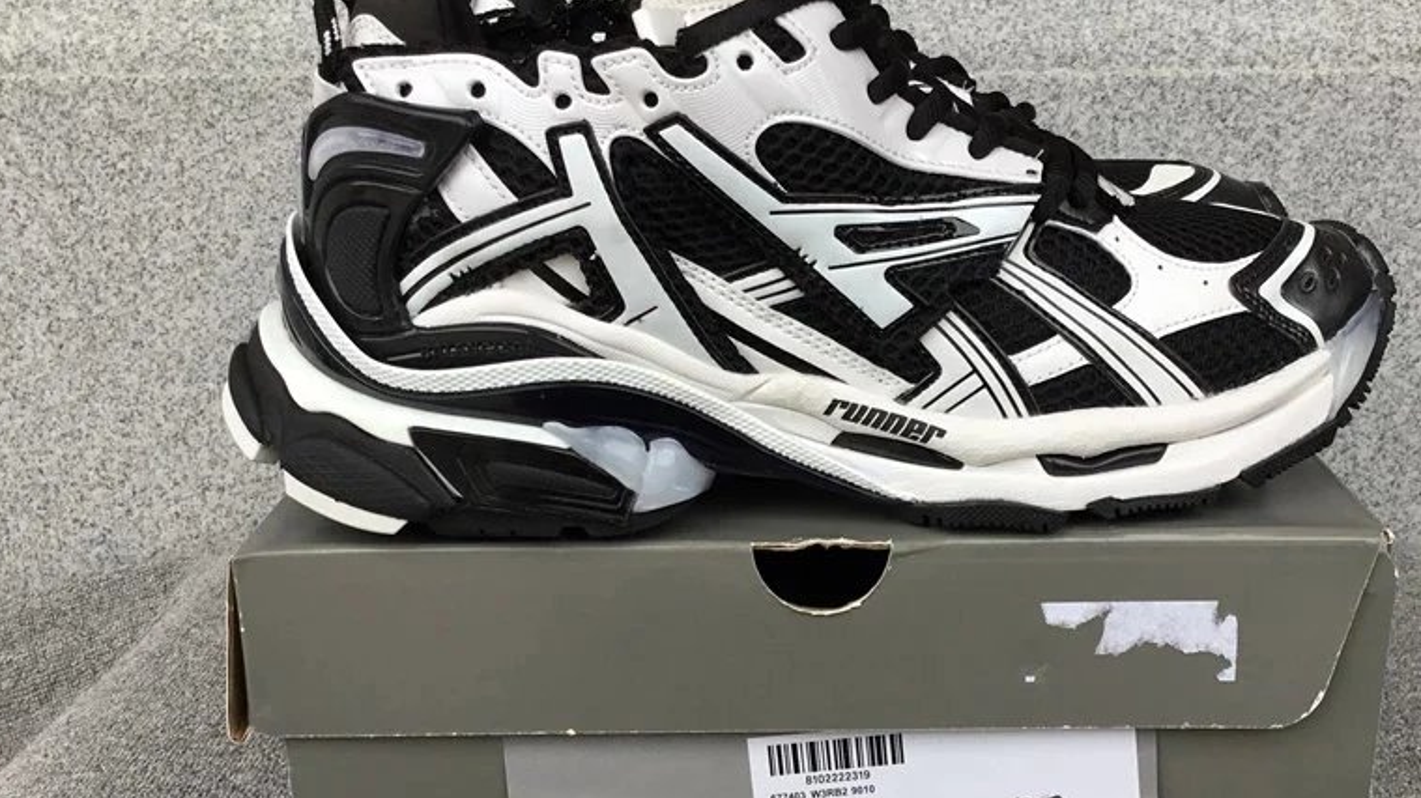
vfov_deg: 29.6
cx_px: 828
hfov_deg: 50.3
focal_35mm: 40
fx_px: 1507
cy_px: 477
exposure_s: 1/221
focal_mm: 3.3
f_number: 2.4
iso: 25
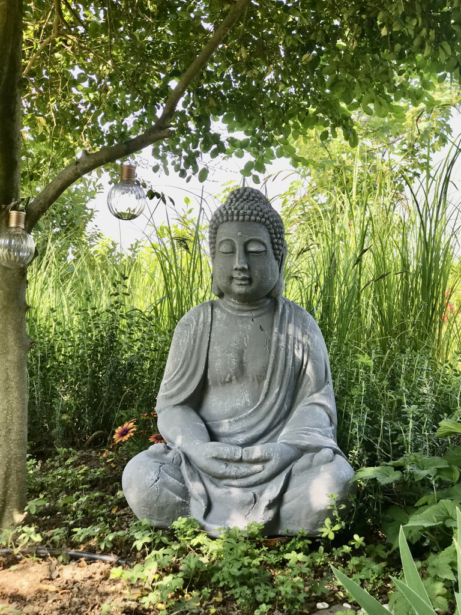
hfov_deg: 25.7
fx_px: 1012
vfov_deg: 33.8
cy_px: 308
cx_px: 230
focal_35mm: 57
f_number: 2.8
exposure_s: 1/149
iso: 20
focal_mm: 6.6
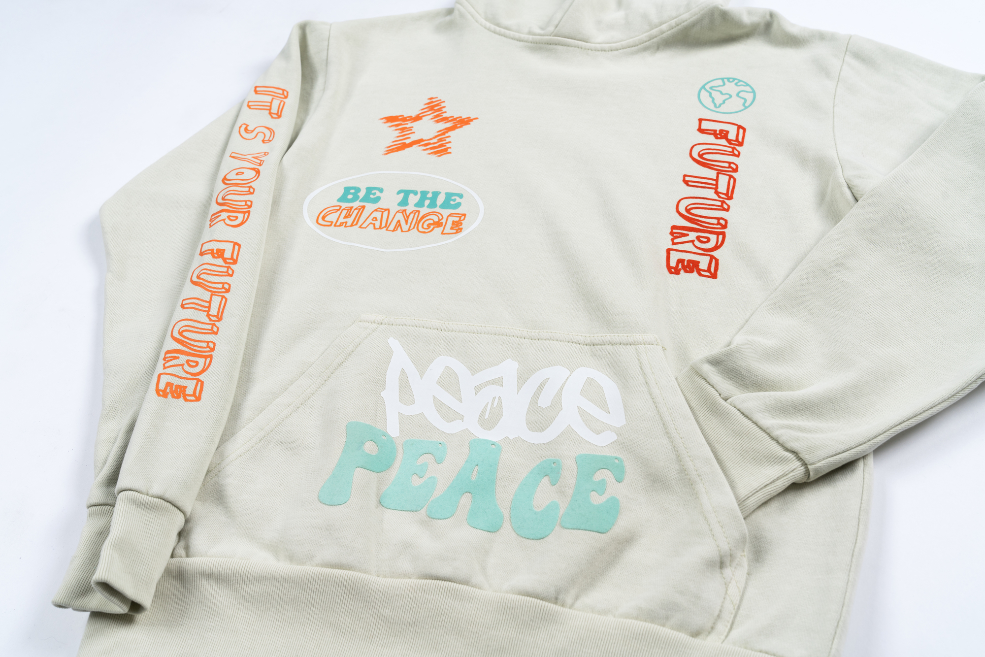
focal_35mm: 35
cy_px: 328
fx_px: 958
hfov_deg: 54.4
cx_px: 492
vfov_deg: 37.9
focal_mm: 35
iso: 200
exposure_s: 1/125
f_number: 8
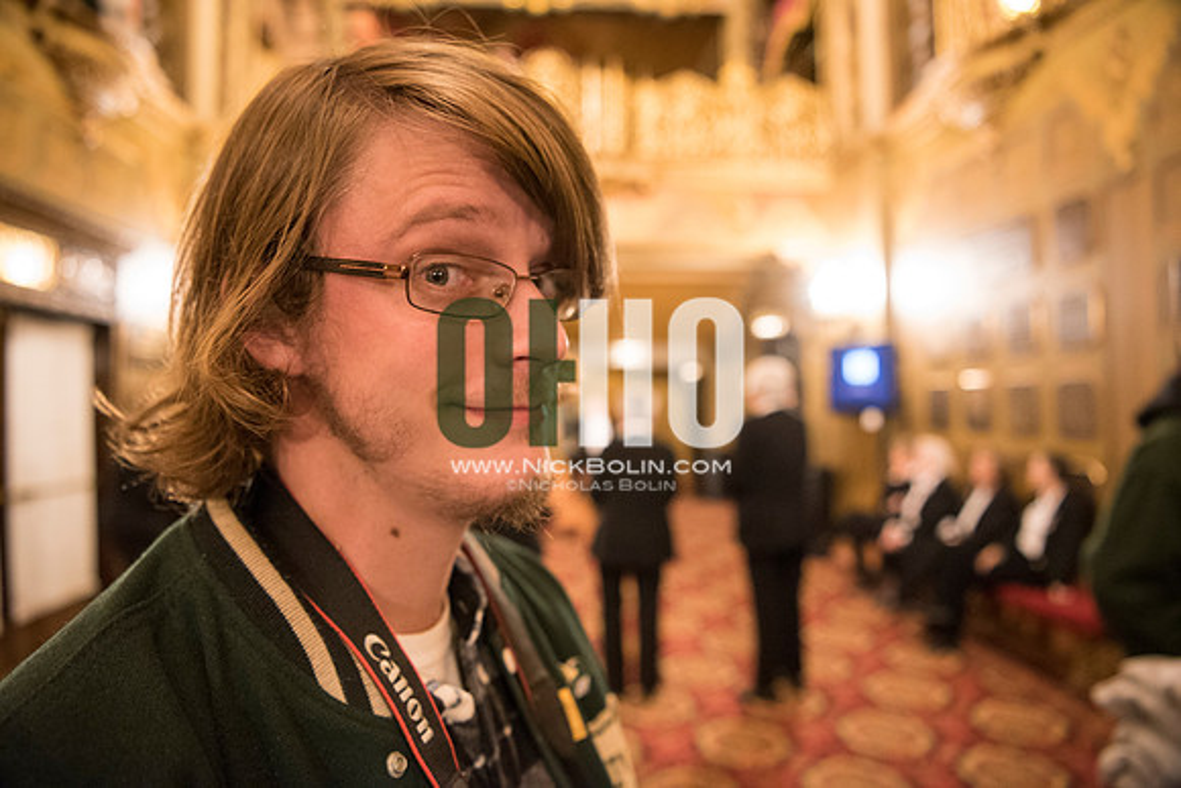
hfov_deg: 73.7
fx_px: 787
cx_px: 590
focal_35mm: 24
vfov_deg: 53.2
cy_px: 394
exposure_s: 1/60
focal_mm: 24
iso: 4000
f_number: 2.8
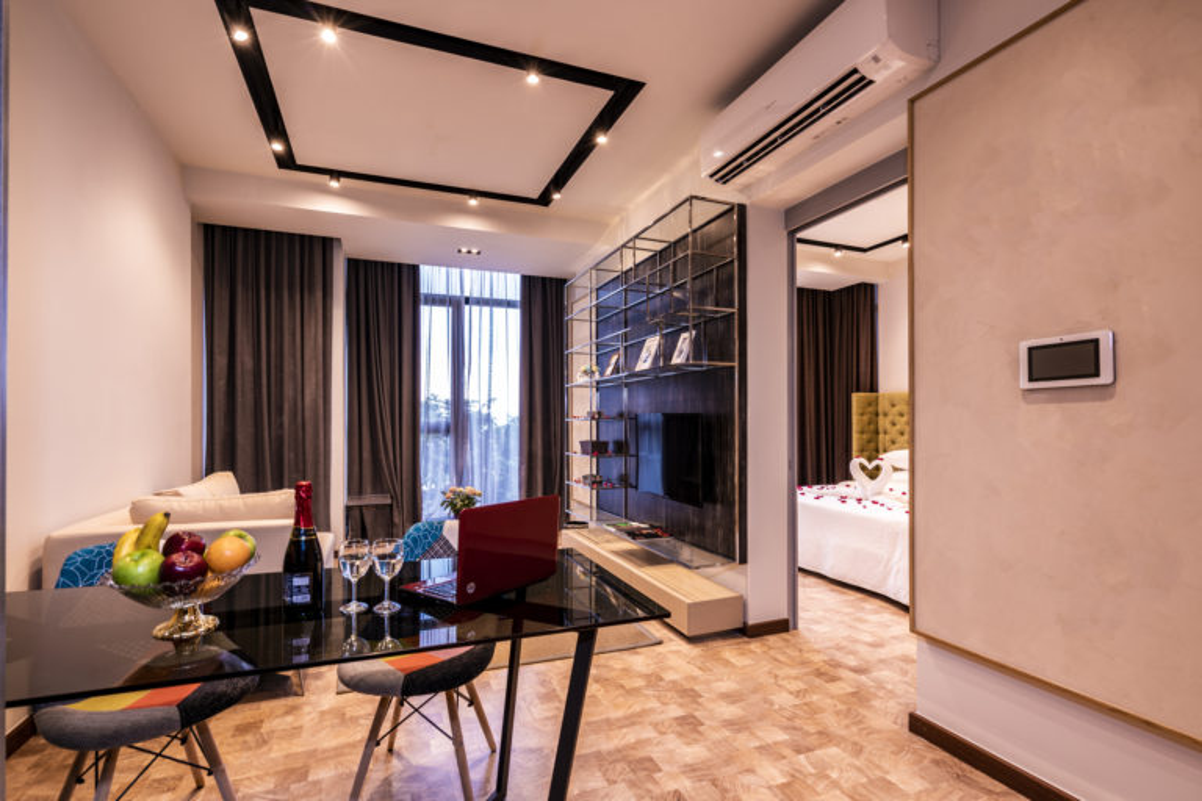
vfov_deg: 73.7
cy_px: 400
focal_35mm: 16
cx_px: 601
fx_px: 534
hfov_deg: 96.7
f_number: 8
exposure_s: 1/1.67
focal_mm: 16
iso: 100
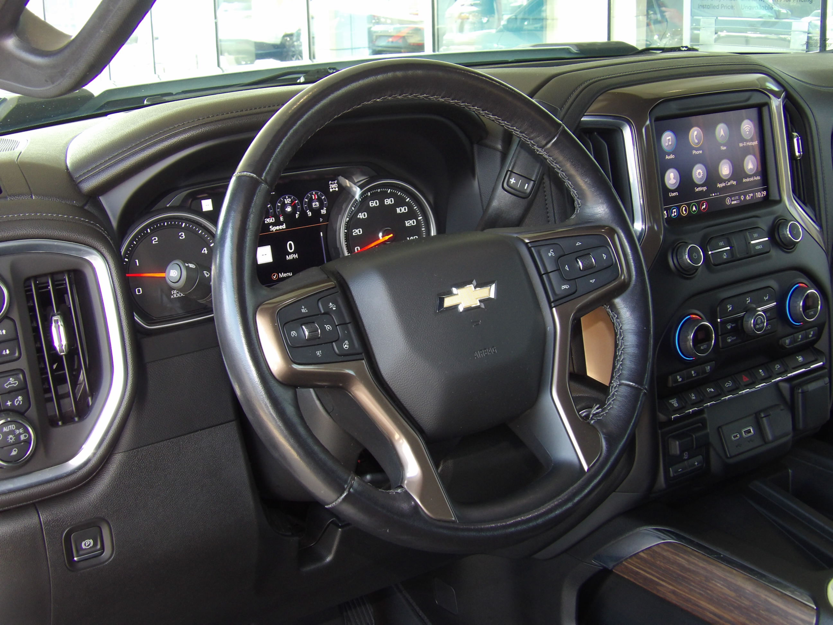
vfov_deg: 31.5
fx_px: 1107
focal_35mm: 46
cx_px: 416
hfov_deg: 41.2
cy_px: 312
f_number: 3.8
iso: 200
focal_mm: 8.2
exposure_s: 1/32
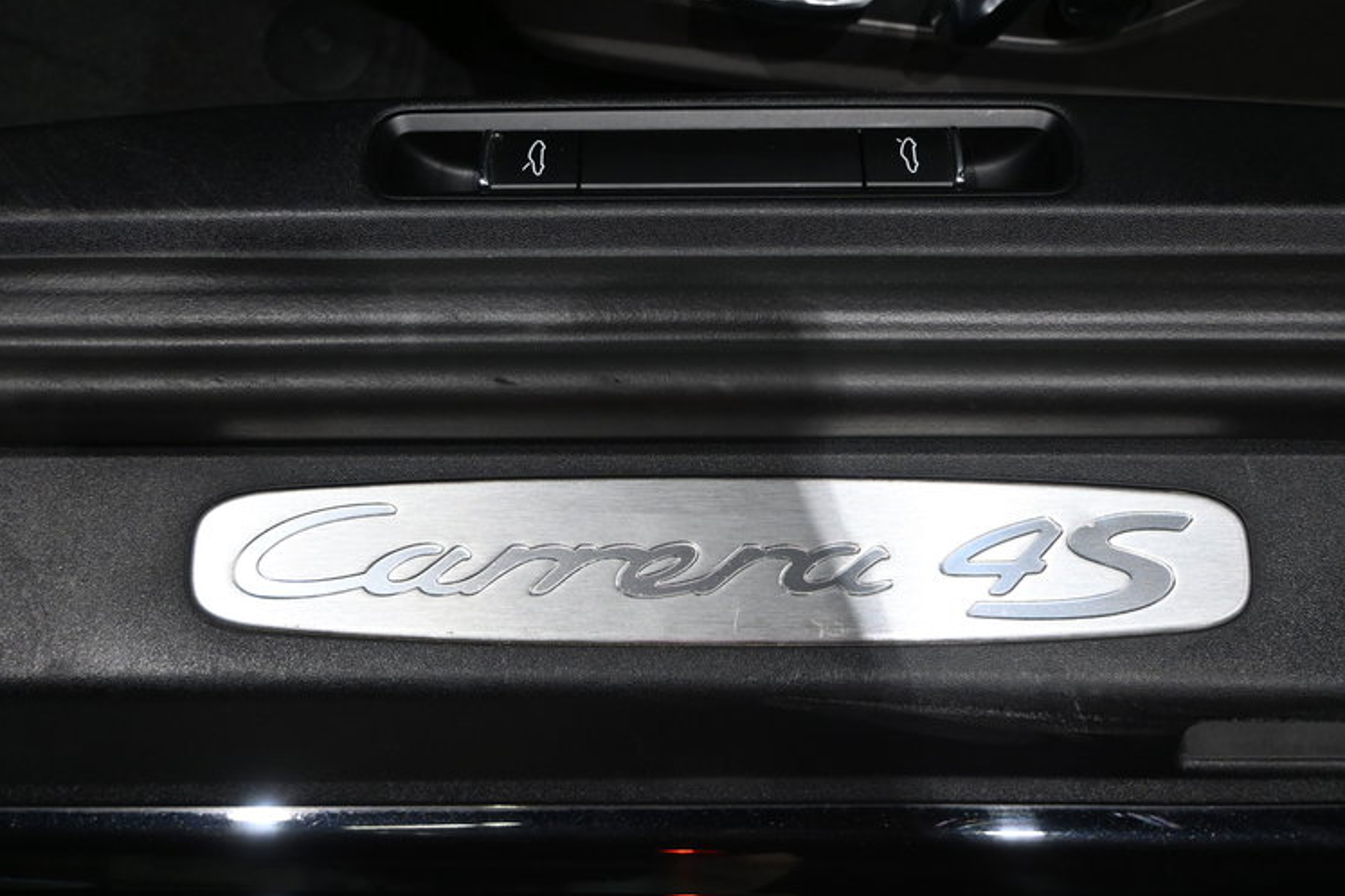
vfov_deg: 35.3
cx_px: 659
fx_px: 1411
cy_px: 439
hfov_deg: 51.0
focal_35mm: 38
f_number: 4.2
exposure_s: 1/125
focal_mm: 24.5
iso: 900
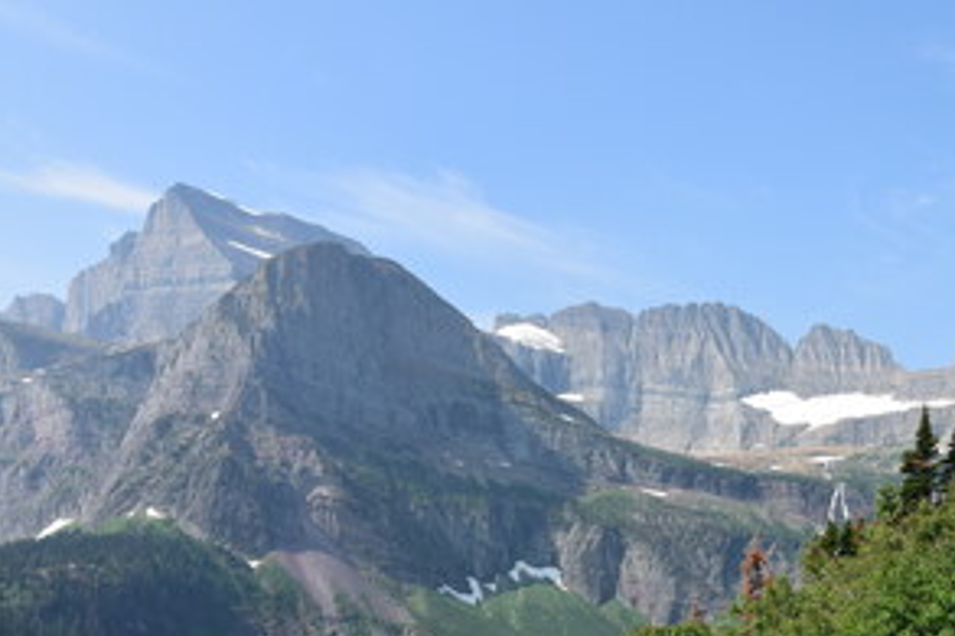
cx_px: 541
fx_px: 1139
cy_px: 523
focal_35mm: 43
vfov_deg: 30.3
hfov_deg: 45.4
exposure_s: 1/400
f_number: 11
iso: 400
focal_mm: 15
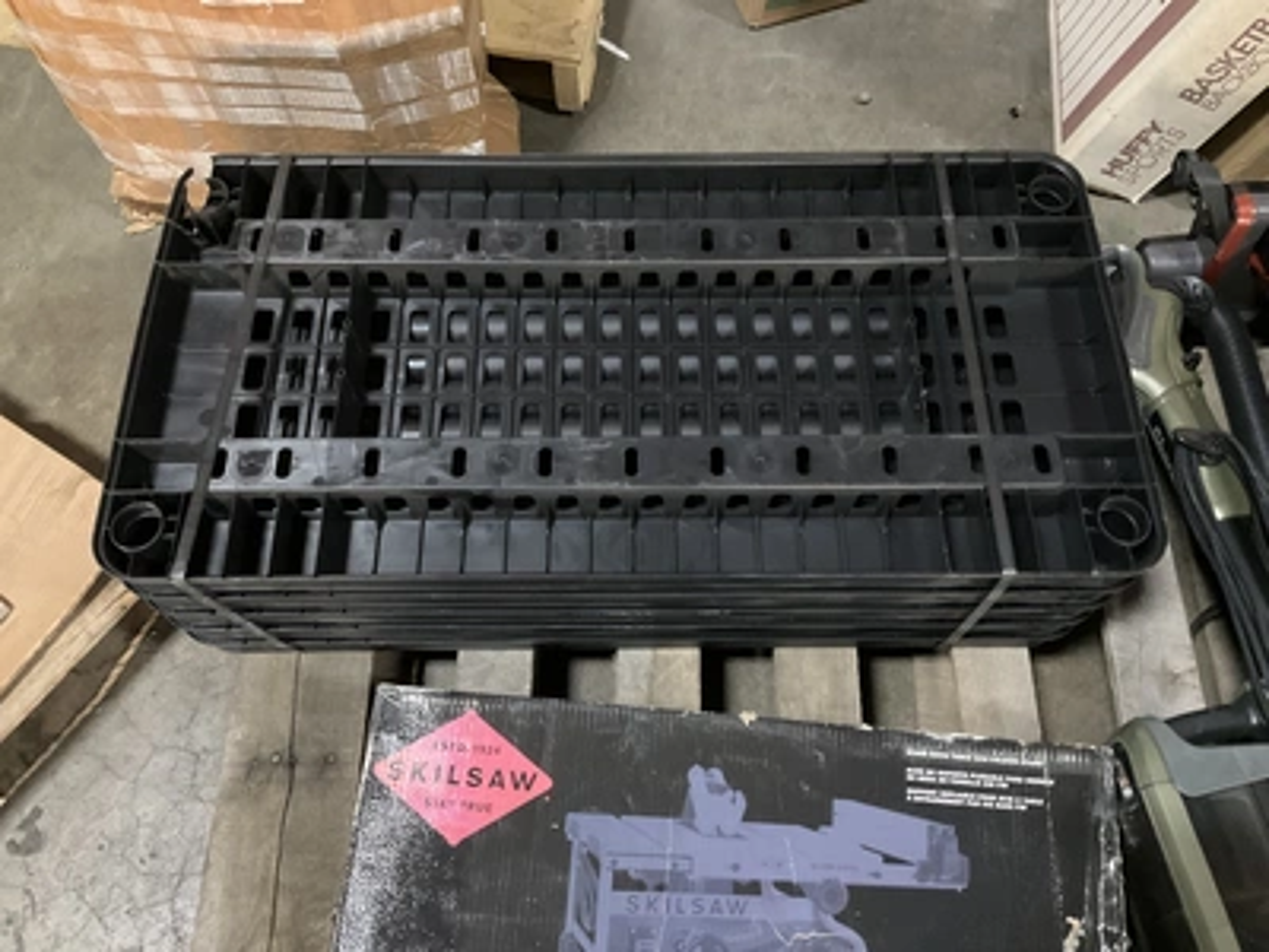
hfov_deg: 61.7
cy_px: 476
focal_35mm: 29
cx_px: 634
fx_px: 1063
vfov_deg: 48.2
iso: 500
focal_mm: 3
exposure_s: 1/24
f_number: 1.8
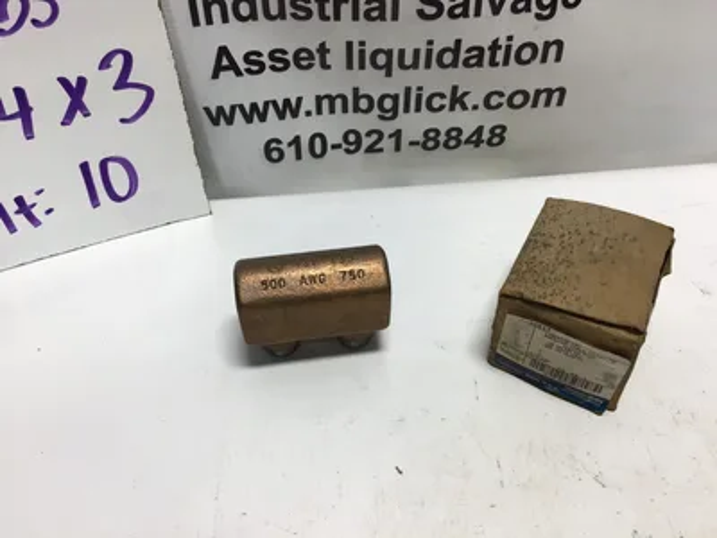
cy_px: 269
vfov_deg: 45.4
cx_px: 358
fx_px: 642
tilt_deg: -44.1
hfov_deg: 58.4
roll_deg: +1.8
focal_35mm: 31
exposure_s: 1/159
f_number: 2.4
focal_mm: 3.3
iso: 25
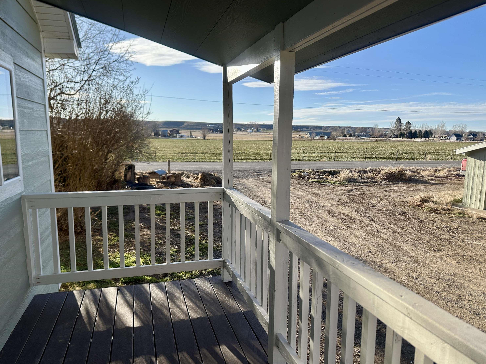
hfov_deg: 69.4
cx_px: 239
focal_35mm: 25
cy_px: 183
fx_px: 351
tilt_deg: -8.4
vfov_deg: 54.9
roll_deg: -0.6
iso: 80
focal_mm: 6.86
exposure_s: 1/2732
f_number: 1.78
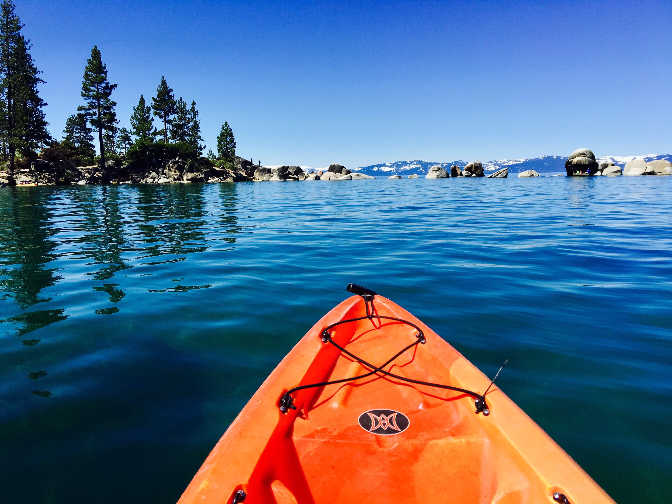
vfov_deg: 48.2
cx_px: 336
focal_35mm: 29
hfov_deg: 61.7
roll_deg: +0.5
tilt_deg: -7.0
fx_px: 563
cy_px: 252
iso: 25
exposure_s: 1/1570
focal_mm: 4.15
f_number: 2.2
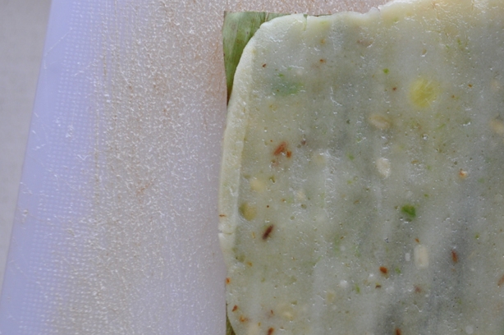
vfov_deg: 17.0
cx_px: 404
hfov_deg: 25.0
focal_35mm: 80
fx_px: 1119
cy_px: 232
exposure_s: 1/60
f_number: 6.3
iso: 400
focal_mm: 32
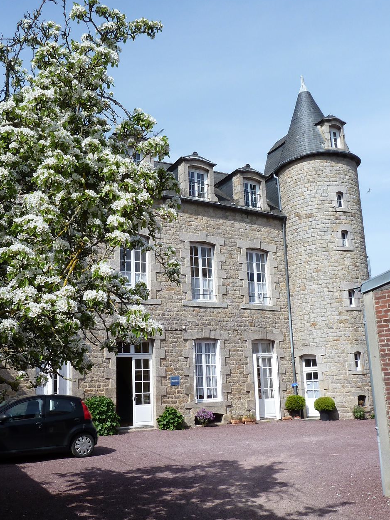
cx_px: 166
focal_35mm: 32
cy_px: 287
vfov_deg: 56.7
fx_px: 481
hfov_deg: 44.0
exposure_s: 1/400
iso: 80
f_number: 4.5
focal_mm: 4.1
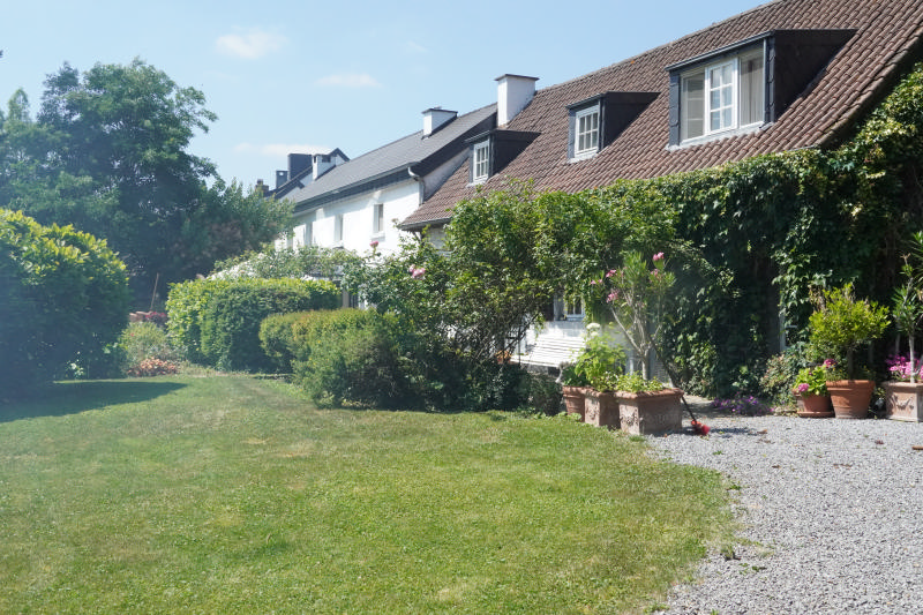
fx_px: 1038
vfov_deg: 33.0
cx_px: 462
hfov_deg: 47.9
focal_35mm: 40
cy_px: 308
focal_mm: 27
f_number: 16
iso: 2000
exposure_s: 1/1000
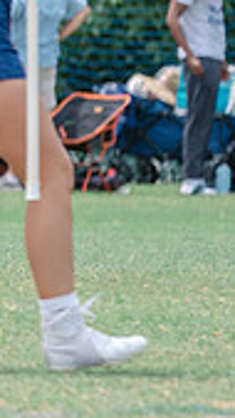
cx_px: -715
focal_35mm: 1267
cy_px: 44
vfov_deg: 1.7
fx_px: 14043
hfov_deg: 1.0
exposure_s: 1/1250
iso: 250
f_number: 4.5
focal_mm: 200
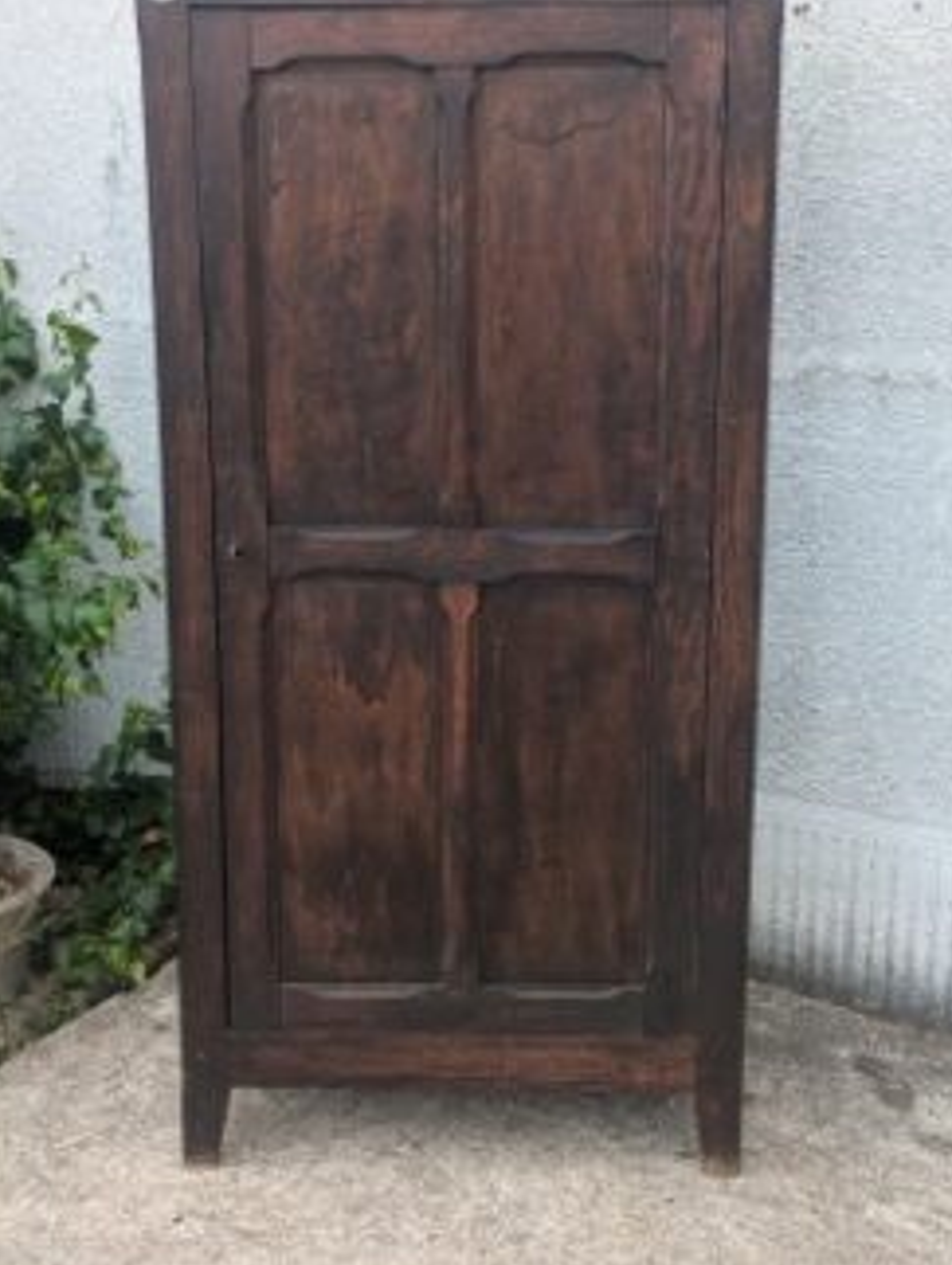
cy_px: 556
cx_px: 501
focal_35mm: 47
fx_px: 1720
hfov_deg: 30.9
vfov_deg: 40.3
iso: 58
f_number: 1.89
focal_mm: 5.43
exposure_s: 1/301
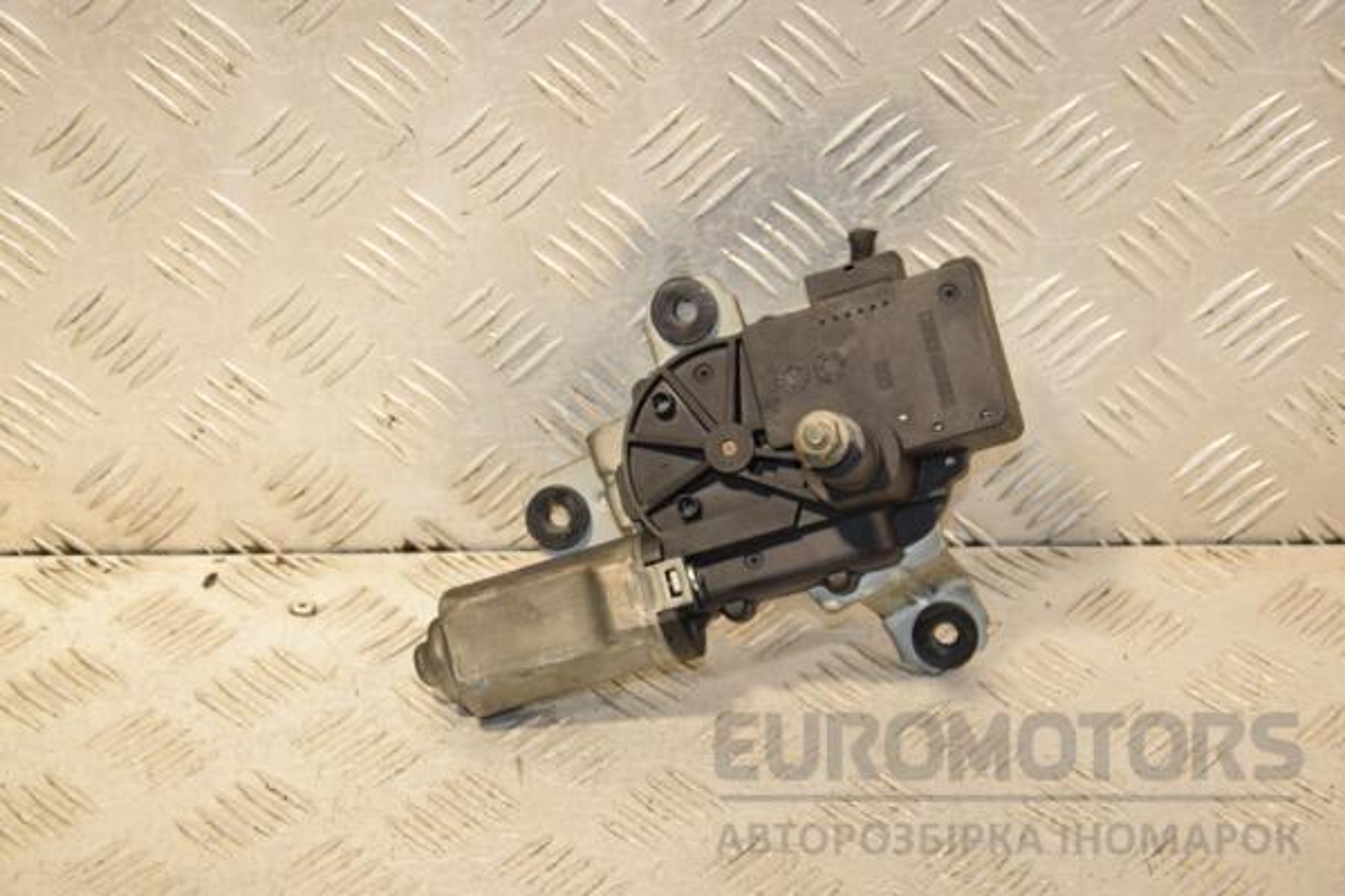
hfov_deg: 23.4
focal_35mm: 87
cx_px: 672
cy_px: 448
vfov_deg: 15.7
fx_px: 3250
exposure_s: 1/200
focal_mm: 58
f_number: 6.3
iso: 800
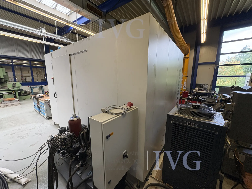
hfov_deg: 102.1
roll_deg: +0.0
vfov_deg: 85.7
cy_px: 94
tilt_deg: -9.0
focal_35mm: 14
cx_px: 126
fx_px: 102
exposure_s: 1/99
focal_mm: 2.22
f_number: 2.2
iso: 200
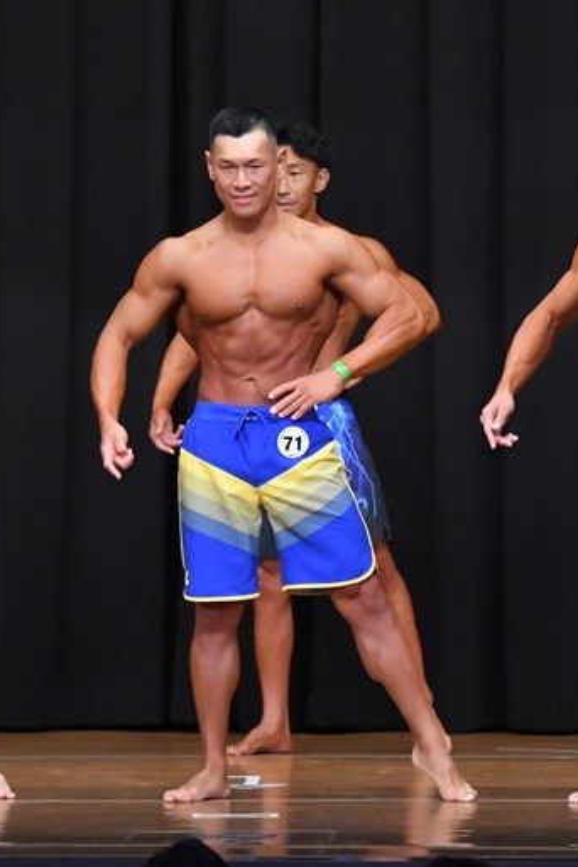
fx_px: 7899
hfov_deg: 4.2
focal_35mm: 328
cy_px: 434
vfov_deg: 6.3
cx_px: 499
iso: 8000
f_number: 5.6
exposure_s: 1/400
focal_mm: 145
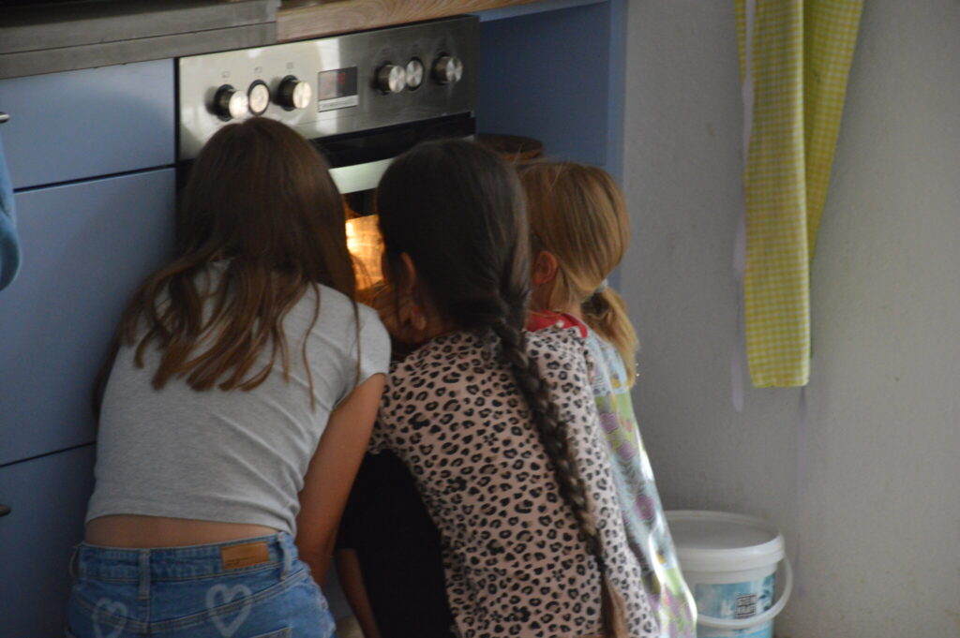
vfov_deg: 8.7
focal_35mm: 158
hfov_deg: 13.1
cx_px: 480
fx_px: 4197
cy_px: 319
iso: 2200
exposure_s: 1/125
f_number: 5.6
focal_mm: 105
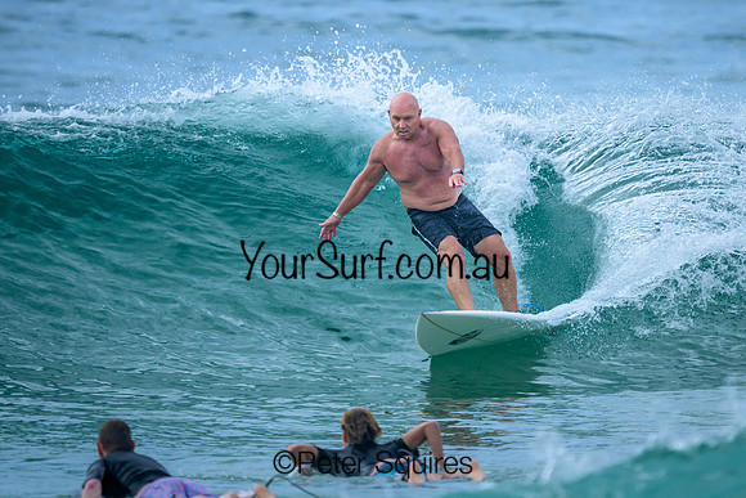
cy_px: 183
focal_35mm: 1011
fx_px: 20946
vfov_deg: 1.4
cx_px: 425
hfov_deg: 2.0
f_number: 6.3
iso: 450
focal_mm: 800
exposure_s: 1/3200
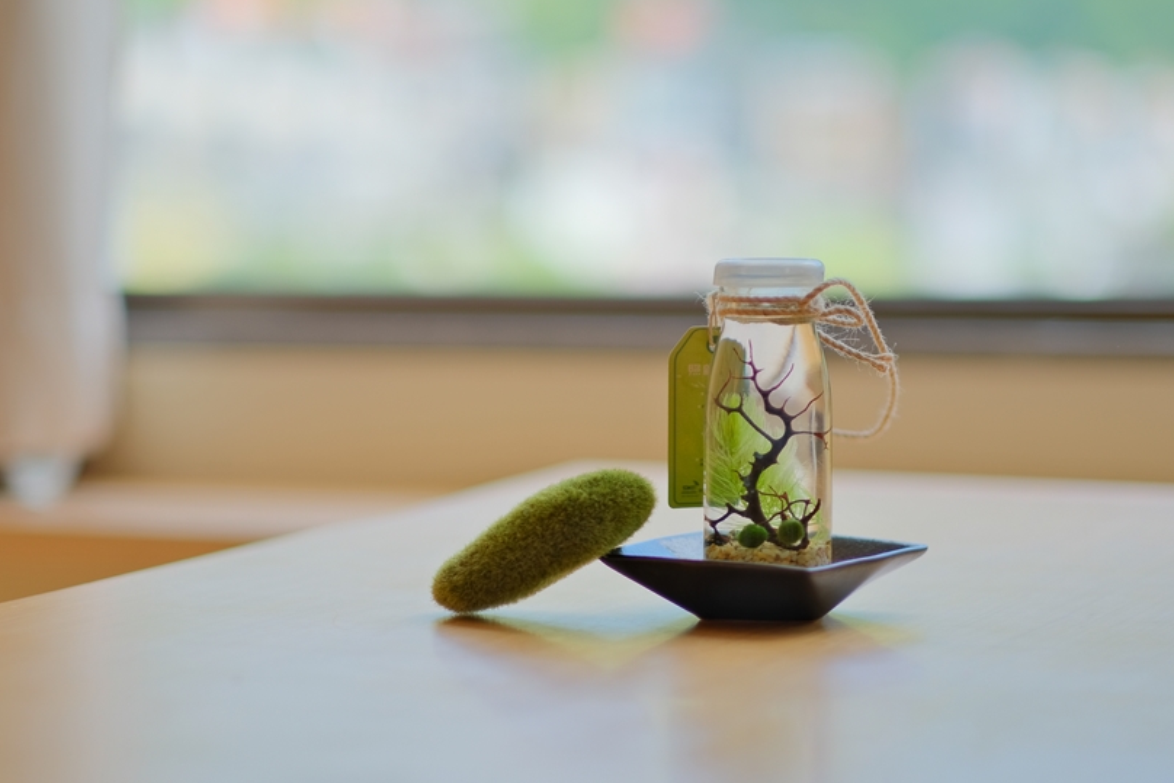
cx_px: 625
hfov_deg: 19.6
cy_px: 471
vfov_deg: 13.2
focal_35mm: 104
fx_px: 3392
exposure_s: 1/850
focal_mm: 56
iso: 160
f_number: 1.2
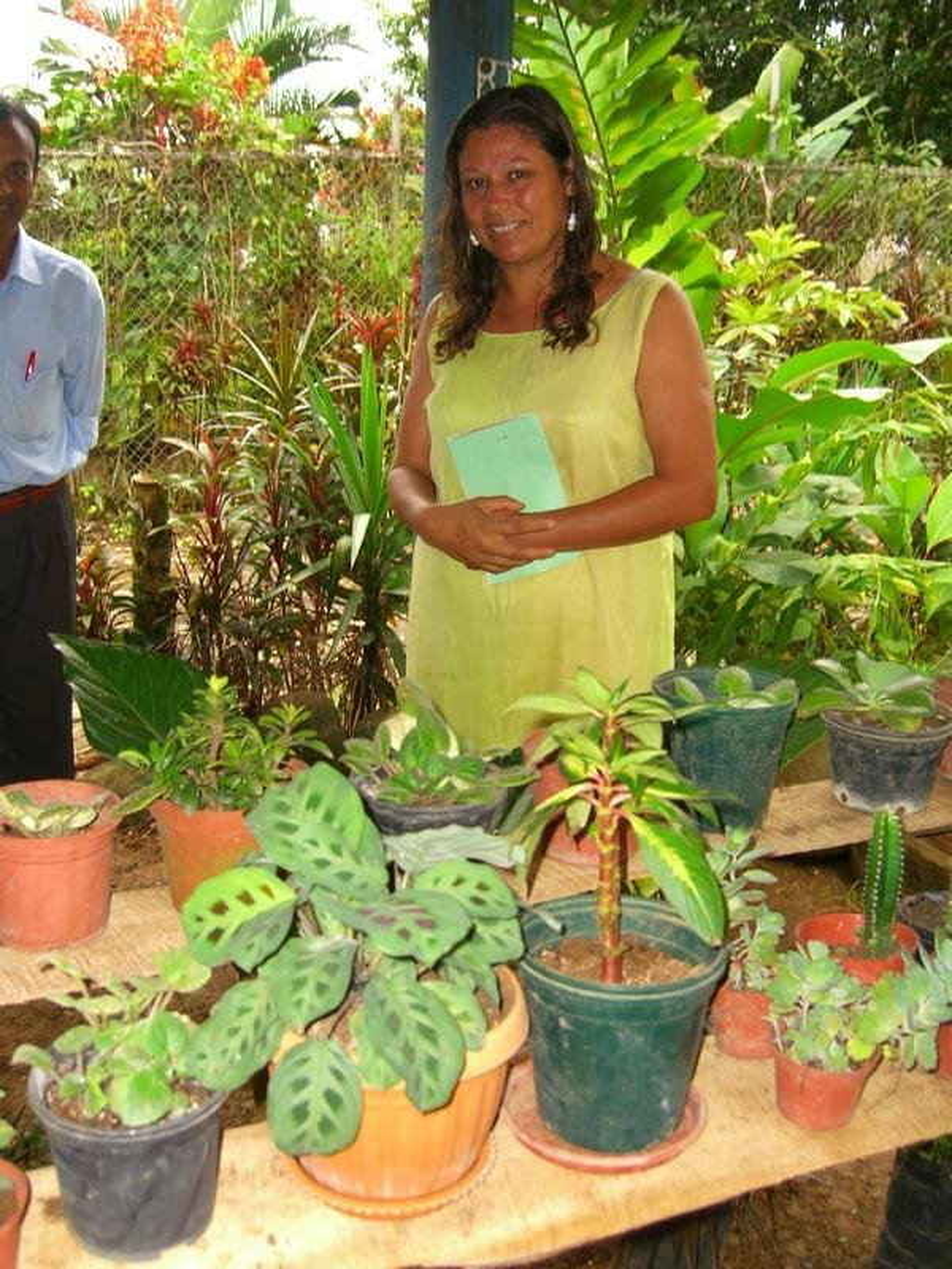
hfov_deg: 37.7
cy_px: 634
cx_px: 476
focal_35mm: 38
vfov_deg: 49.0
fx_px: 1393
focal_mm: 7.9
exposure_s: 1/60
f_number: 2.8
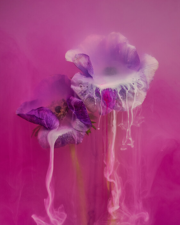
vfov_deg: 10.3
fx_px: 1252
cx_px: 90
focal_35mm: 188
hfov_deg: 8.2
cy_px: 119
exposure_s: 1/125
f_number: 16
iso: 200
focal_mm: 90
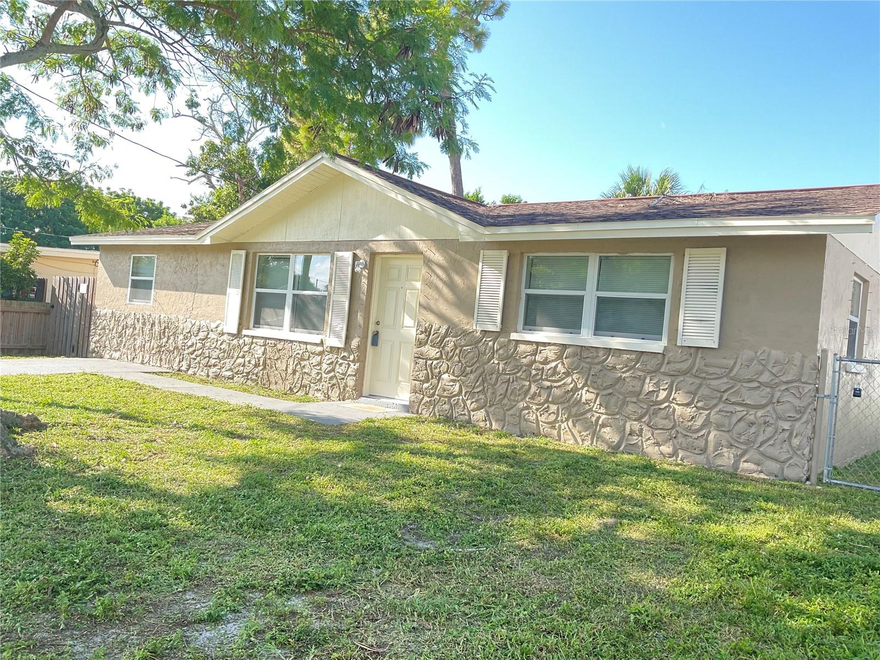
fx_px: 737
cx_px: 440
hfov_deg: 61.7
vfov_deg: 48.2
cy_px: 330
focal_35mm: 29
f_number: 1.8
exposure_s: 1/134
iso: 16
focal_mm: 3
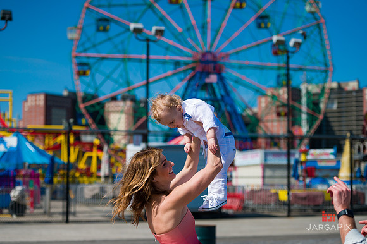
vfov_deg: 19.4
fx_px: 713
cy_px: 122
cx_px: 184
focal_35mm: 70
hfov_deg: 28.9
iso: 200
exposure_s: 1/6400
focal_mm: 70
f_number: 3.2
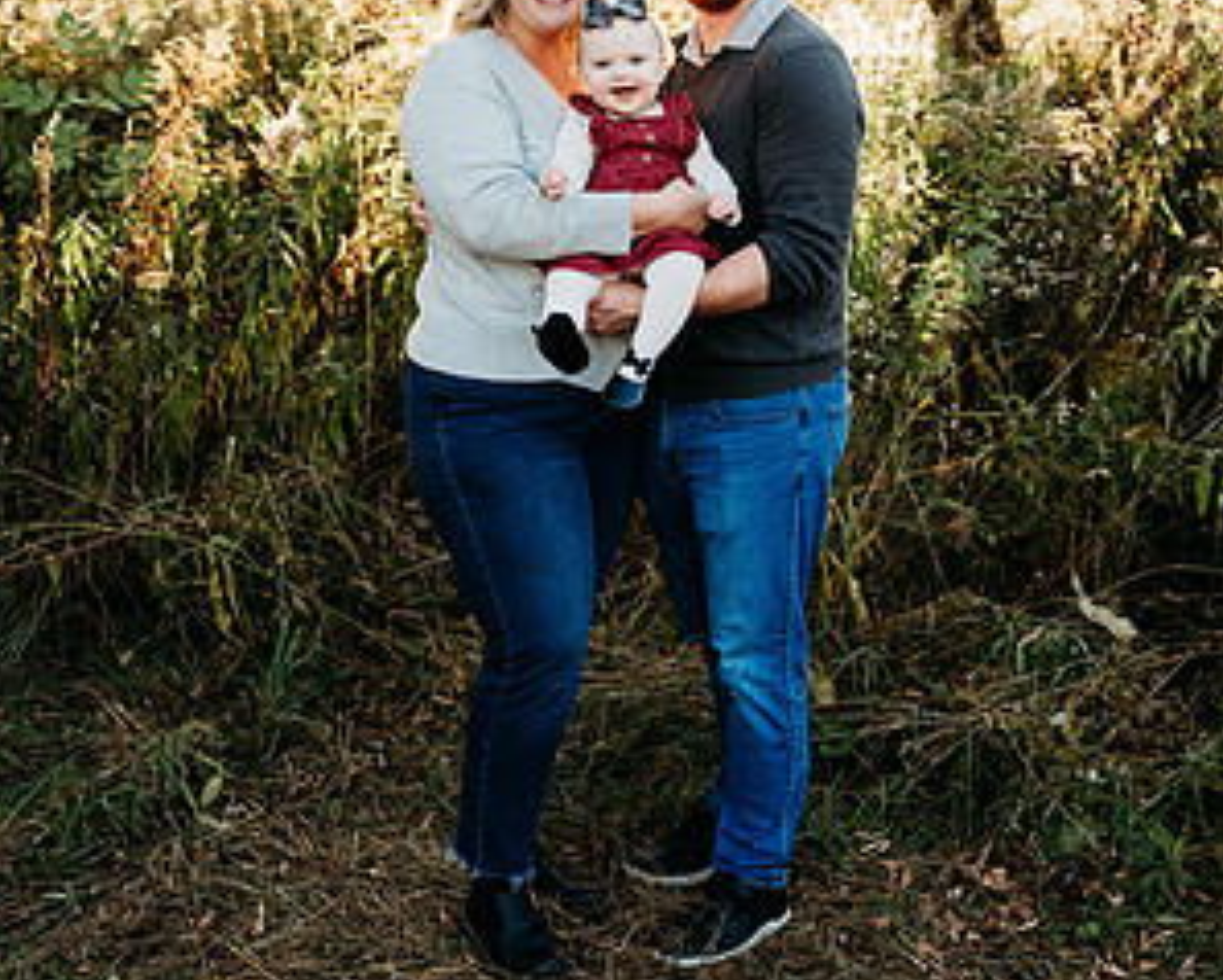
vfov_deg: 27.9
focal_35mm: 54
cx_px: 614
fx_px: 1956
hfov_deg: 34.7
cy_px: 305
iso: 640
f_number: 2.8
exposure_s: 1/800
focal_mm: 38
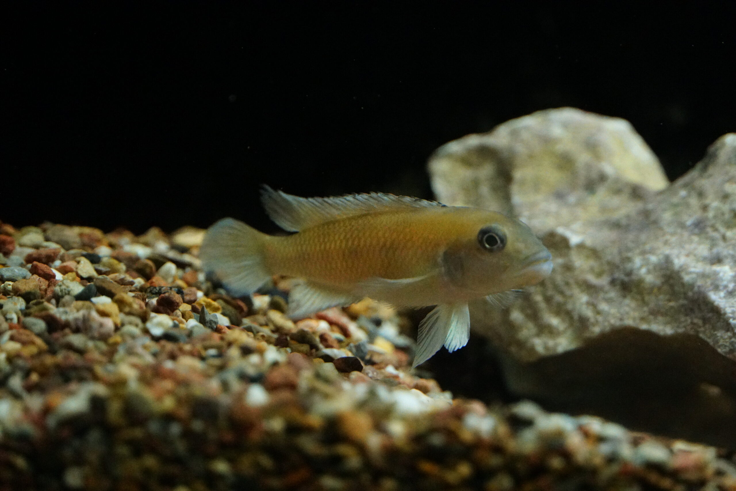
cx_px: 368
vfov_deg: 10.1
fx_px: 2791
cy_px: 246
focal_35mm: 136
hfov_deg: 15.0
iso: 10000
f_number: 5.6
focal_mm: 91
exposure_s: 1/200
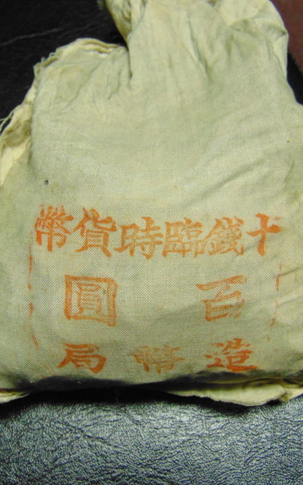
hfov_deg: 35.3
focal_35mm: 36
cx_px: 151
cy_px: 242
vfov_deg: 54.0
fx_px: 476
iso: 320
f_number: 3
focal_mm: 4.5
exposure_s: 1/30
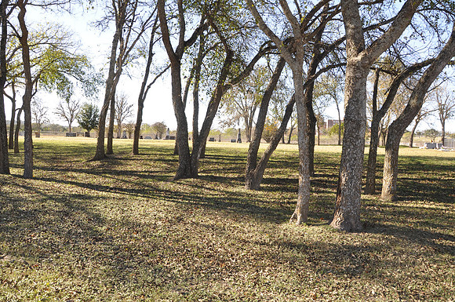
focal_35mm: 27
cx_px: 228
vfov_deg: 47.8
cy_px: 151
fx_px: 341
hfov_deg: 67.5
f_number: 8
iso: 200
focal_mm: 18
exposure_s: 1/60
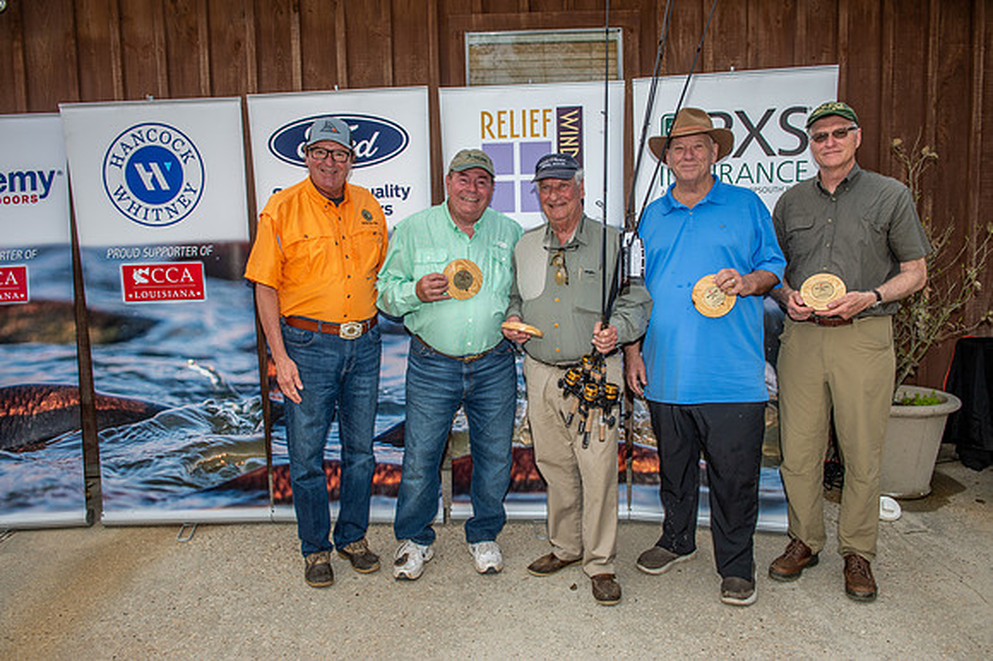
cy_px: 330
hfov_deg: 67.4
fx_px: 744
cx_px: 496
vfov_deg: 47.9
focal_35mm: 27
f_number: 6.3
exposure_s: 1/200
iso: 160
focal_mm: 27
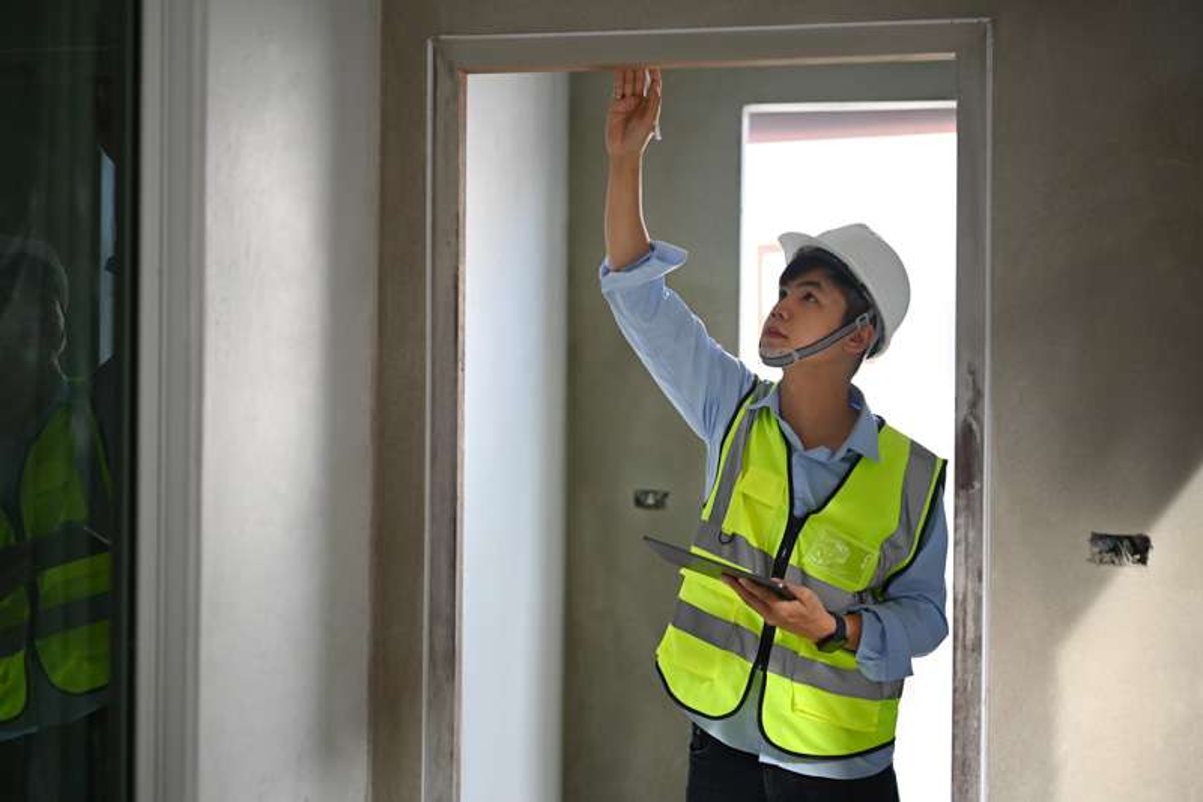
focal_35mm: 50
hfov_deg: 39.6
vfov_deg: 27.0
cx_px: 602
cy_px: 401
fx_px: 1670
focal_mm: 50
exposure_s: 1/100
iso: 200
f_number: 1.8
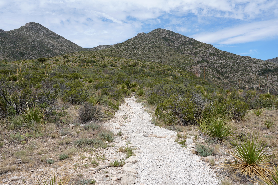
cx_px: 139
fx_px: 301
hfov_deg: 49.5
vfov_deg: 34.2
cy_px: 92
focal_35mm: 39
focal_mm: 39
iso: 100
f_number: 14
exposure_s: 1/100
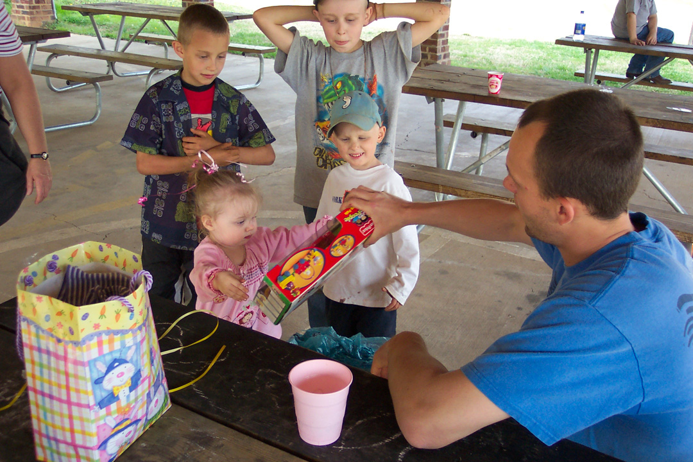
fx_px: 731
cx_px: 346
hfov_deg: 50.7
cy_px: 231
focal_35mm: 38
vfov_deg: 35.1
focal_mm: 8
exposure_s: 1/125
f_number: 2.8
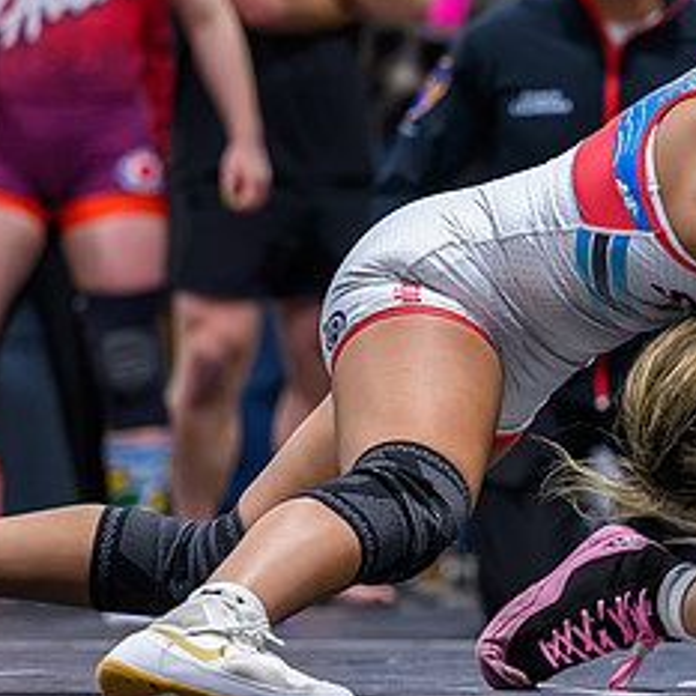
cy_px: 324
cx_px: 682
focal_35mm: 342
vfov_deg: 5.1
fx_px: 7780
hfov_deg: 5.1
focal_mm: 115
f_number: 2.8
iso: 3200
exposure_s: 1/800
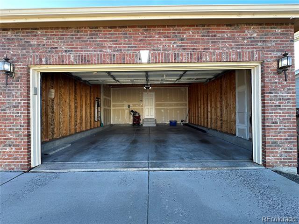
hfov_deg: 102.1
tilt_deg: -0.8
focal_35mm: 14
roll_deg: +0.8
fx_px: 121
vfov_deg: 85.7
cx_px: 150
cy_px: 112
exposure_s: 1/120
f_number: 2.2
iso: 50
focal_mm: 2.22
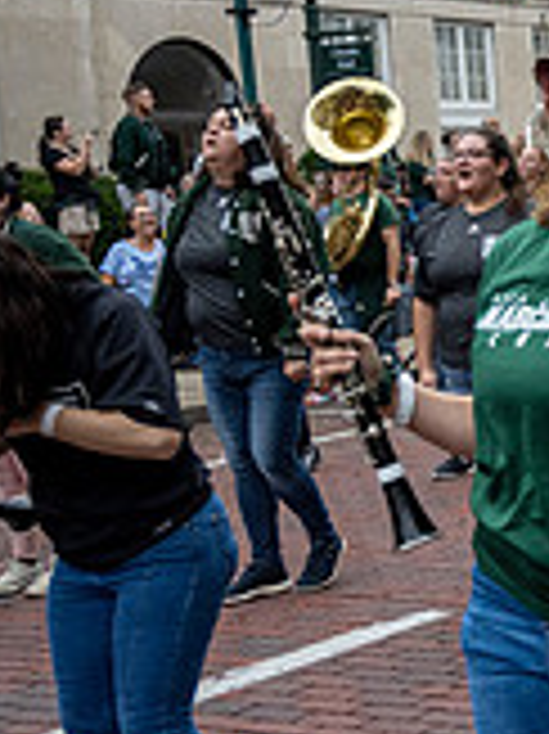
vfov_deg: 23.8
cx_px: 1044
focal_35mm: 82
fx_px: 1736
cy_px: 340
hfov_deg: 15.1
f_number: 4
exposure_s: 1/1600
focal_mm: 24
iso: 1000
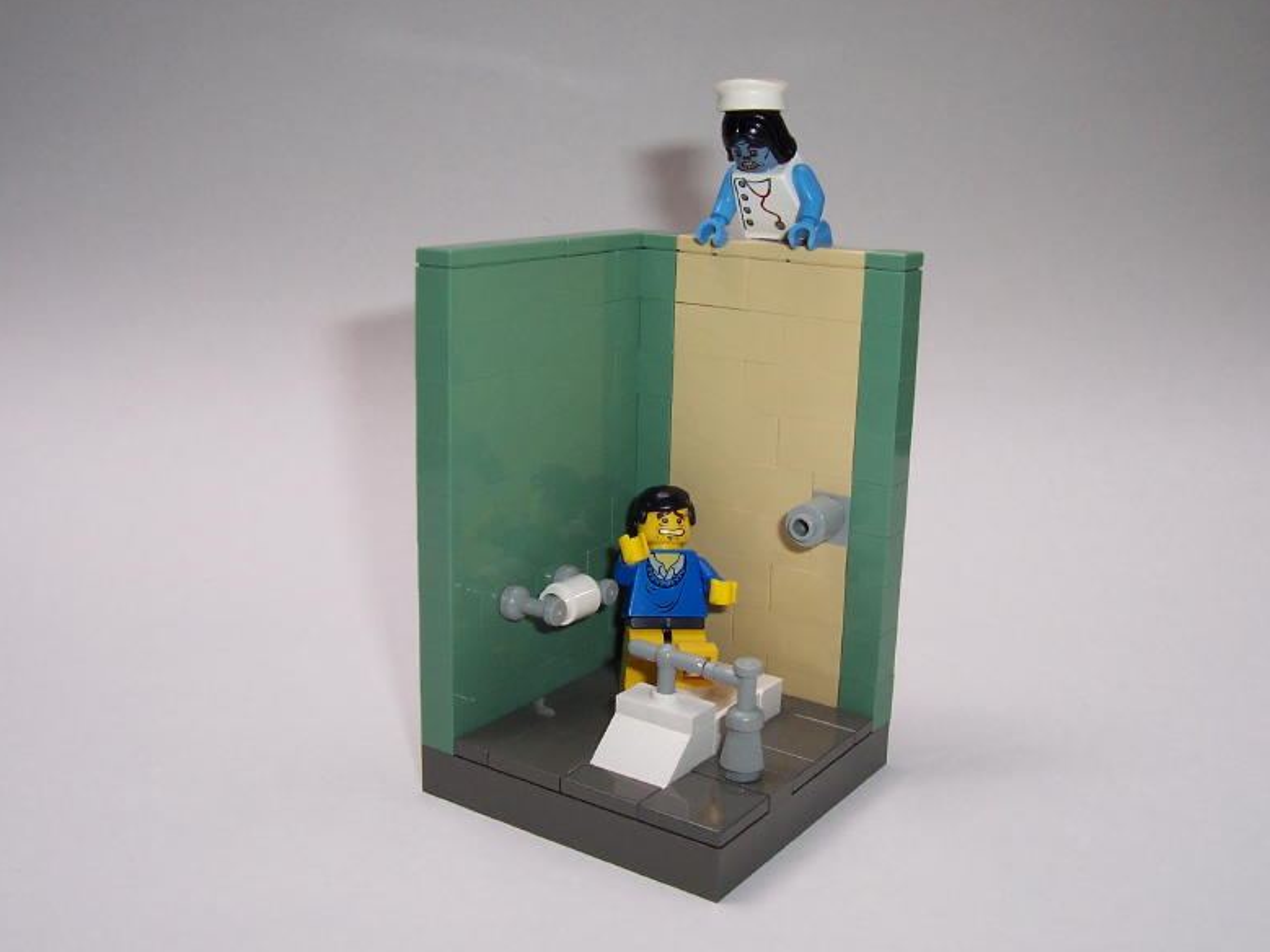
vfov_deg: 37.7
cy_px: 478
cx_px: 621
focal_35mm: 38
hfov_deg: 49.0
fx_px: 1394
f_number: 5.6
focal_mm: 5.6
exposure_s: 1/500
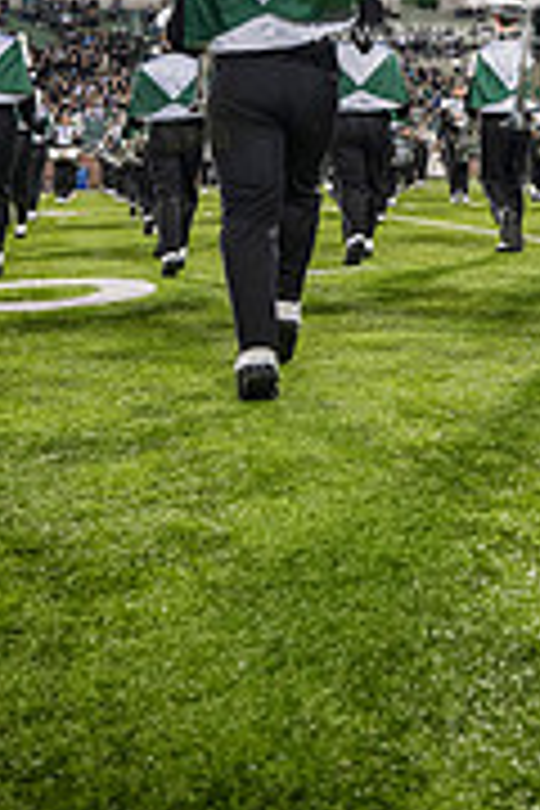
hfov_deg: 22.1
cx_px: 482
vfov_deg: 30.2
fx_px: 1350
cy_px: -63
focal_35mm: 60
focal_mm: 24
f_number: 3.2
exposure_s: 1/500
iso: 1250
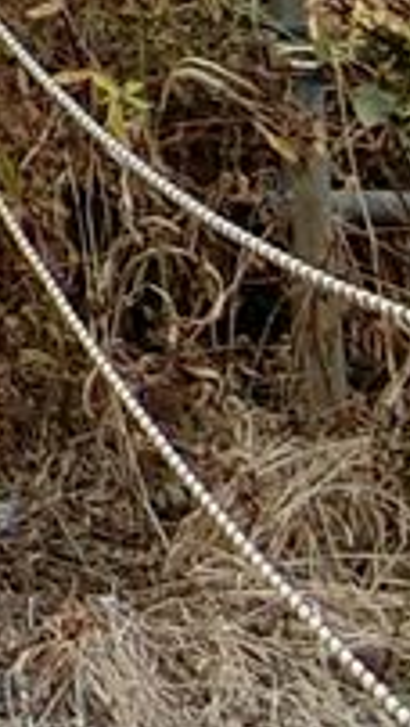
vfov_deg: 11.9
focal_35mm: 164
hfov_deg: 5.6
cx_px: -1579
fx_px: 3162
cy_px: -641
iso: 80
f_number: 2.7
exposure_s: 1/200
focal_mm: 4.06
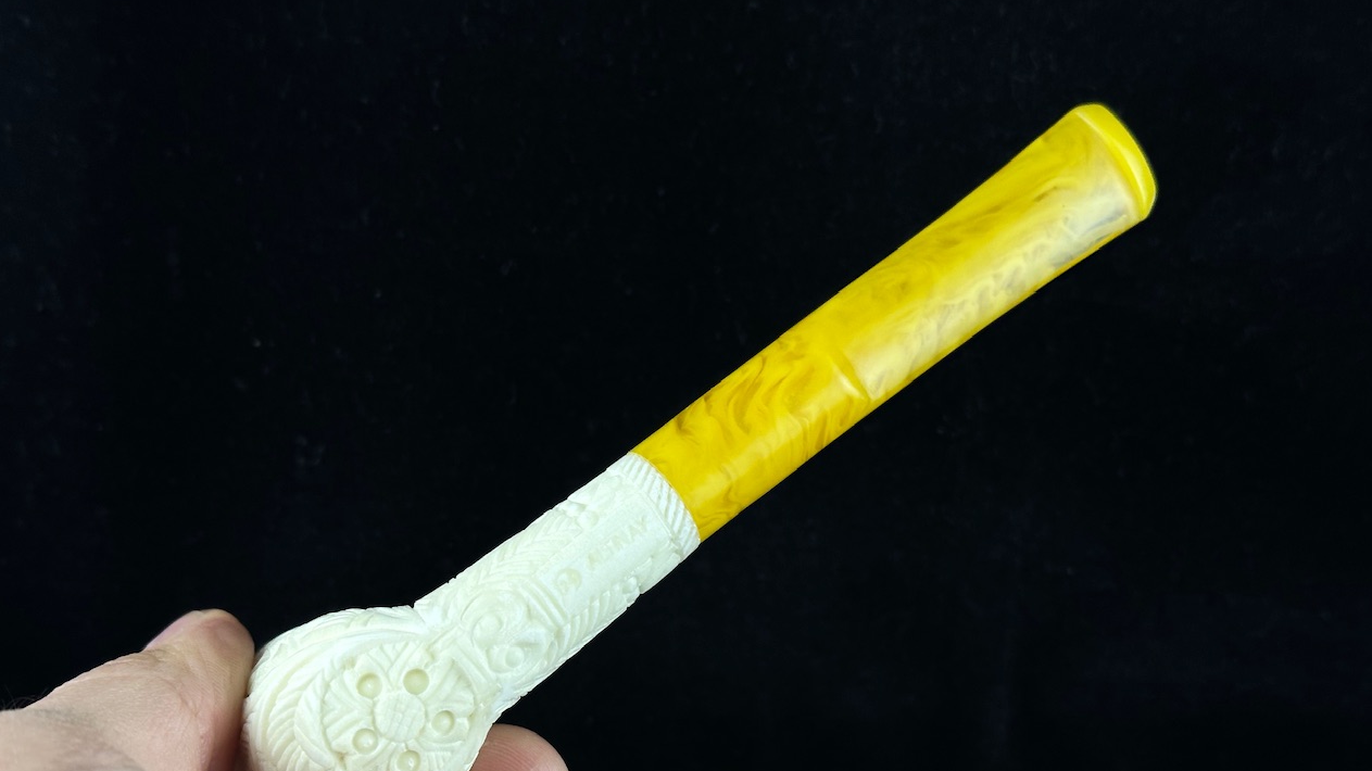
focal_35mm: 53
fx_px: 1928
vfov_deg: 22.5
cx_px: 687
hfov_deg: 39.2
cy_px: 509
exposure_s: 1/516
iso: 64
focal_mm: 6.86
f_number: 1.78
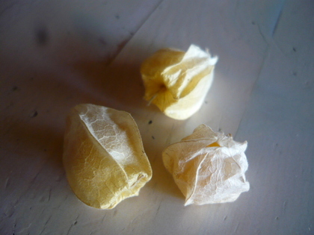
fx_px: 299
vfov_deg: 42.9
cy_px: 118
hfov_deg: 55.4
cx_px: 157
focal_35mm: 33
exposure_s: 1/30
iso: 200
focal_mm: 5.5
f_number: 2.8
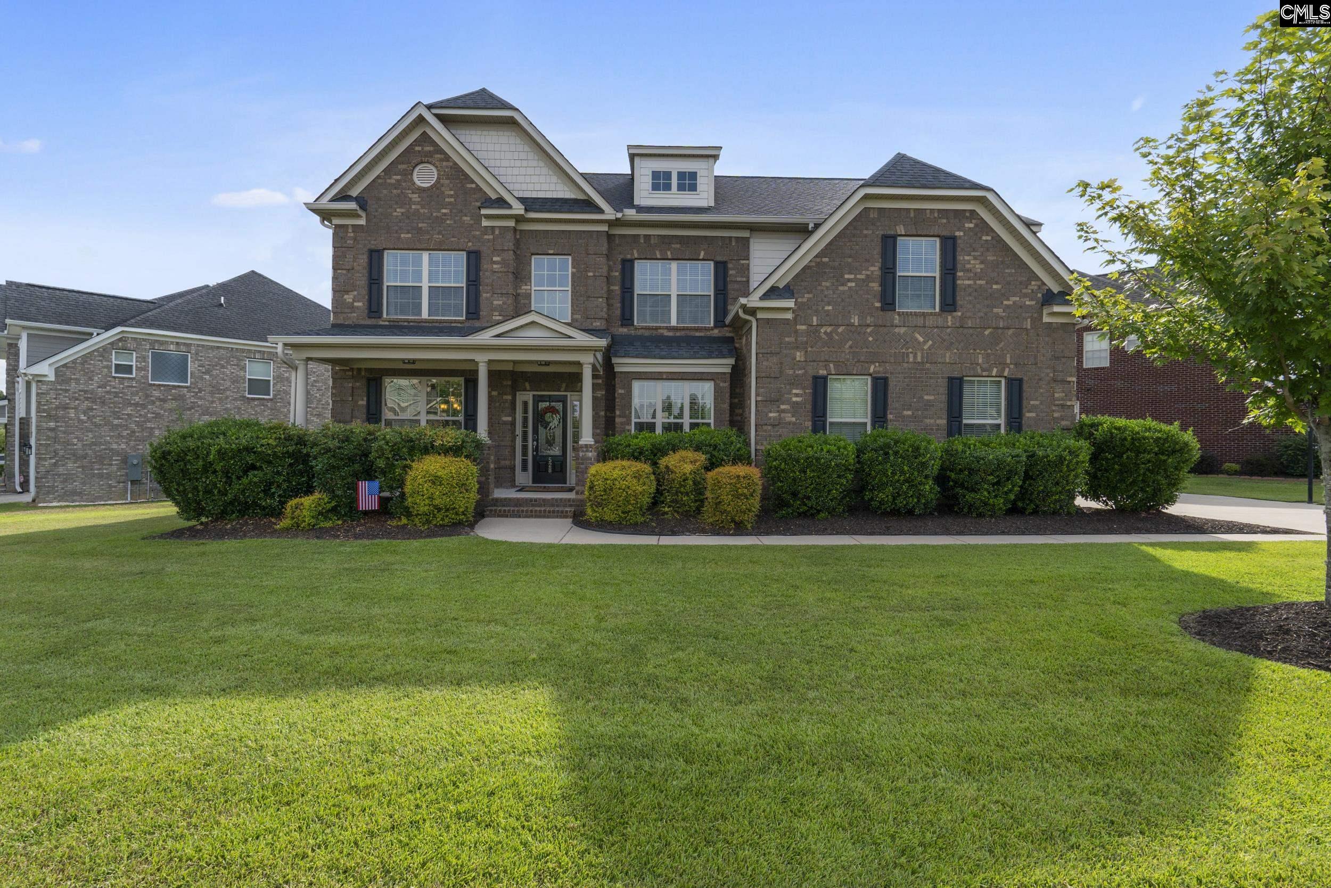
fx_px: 610
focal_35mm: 16
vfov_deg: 72.1
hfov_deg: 95.0
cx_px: 666
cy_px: 444
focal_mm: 11
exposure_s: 1/640
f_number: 6.3
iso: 200
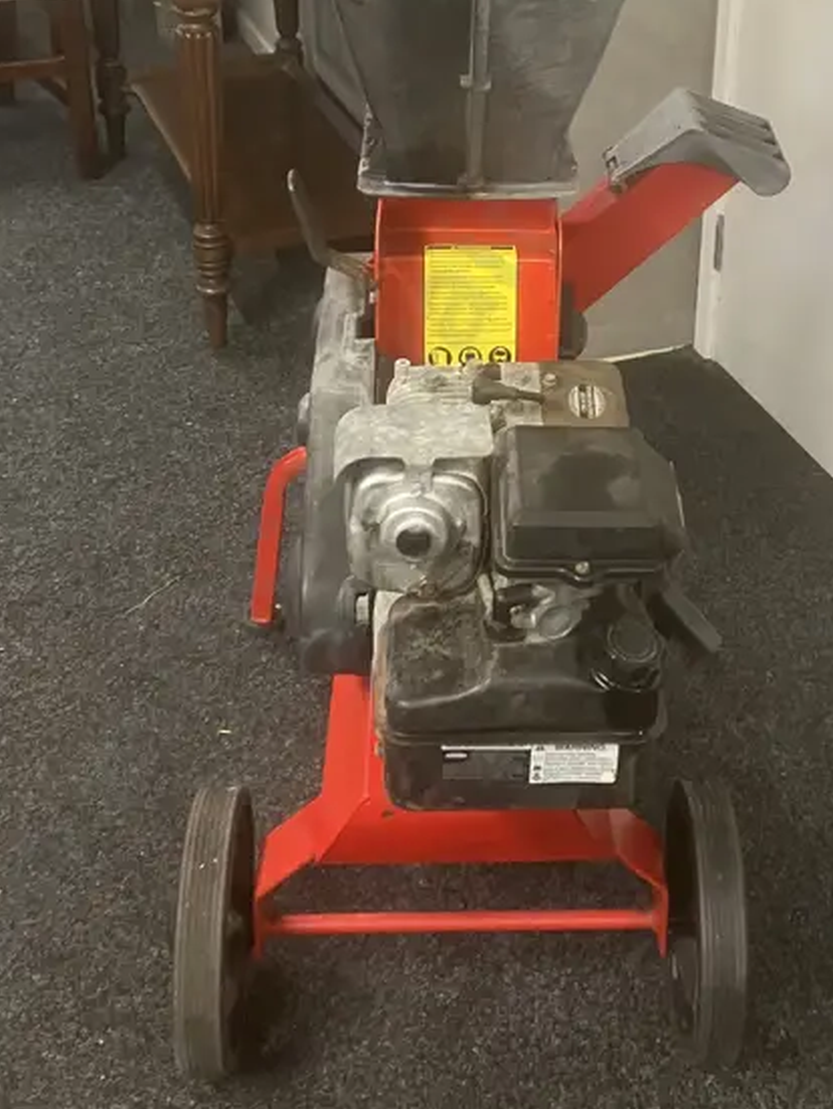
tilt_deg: -21.7
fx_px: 1667
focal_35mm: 52
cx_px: 555
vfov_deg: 35.2
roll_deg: -0.9
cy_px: 169
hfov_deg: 27.9
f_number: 1.8
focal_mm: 3.99
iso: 320
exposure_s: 1/50
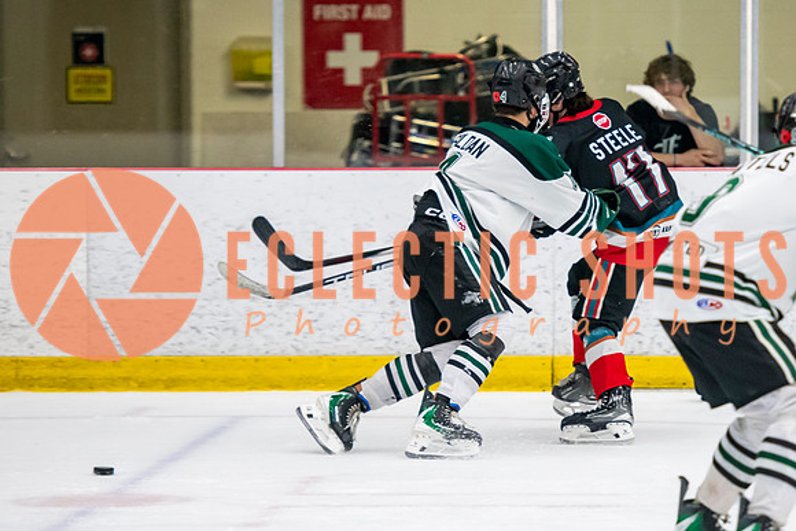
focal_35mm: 259
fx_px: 5728
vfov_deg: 5.3
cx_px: 538
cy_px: 266
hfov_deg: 7.9
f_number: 3.2
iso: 2000
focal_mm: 150
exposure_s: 1/640
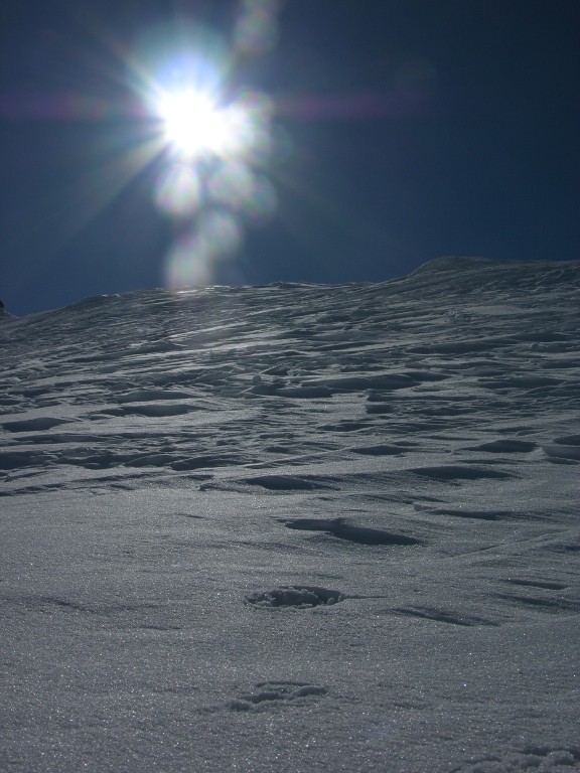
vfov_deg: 44.8
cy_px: 386
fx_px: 938
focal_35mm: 42
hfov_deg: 34.3
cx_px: 290
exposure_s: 1/1300
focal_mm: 10.7
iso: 50
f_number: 7.3
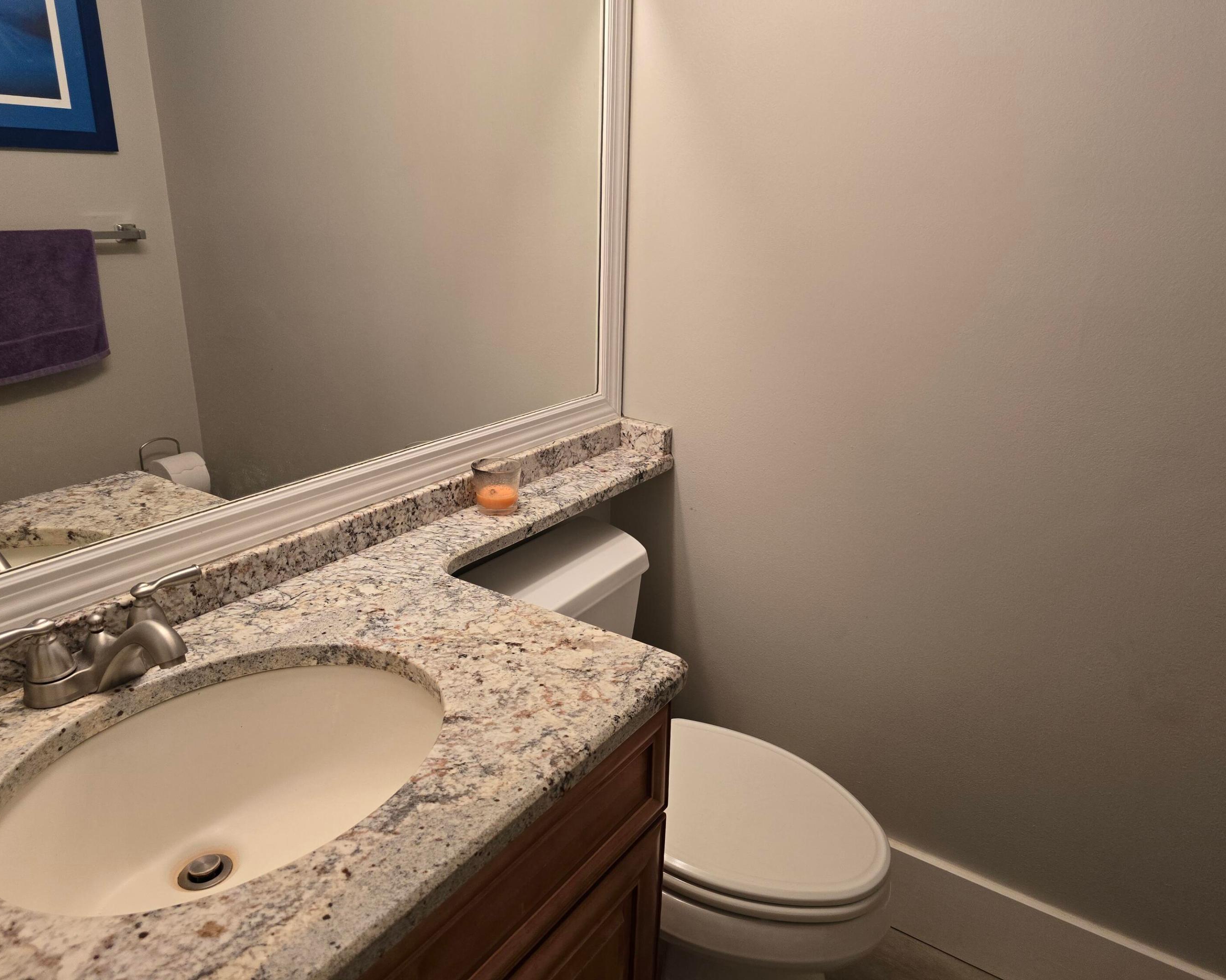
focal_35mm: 24
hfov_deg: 70.3
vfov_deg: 58.8
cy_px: 489
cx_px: 623
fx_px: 871
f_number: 1.7
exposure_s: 1/120
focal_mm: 6.3
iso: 250
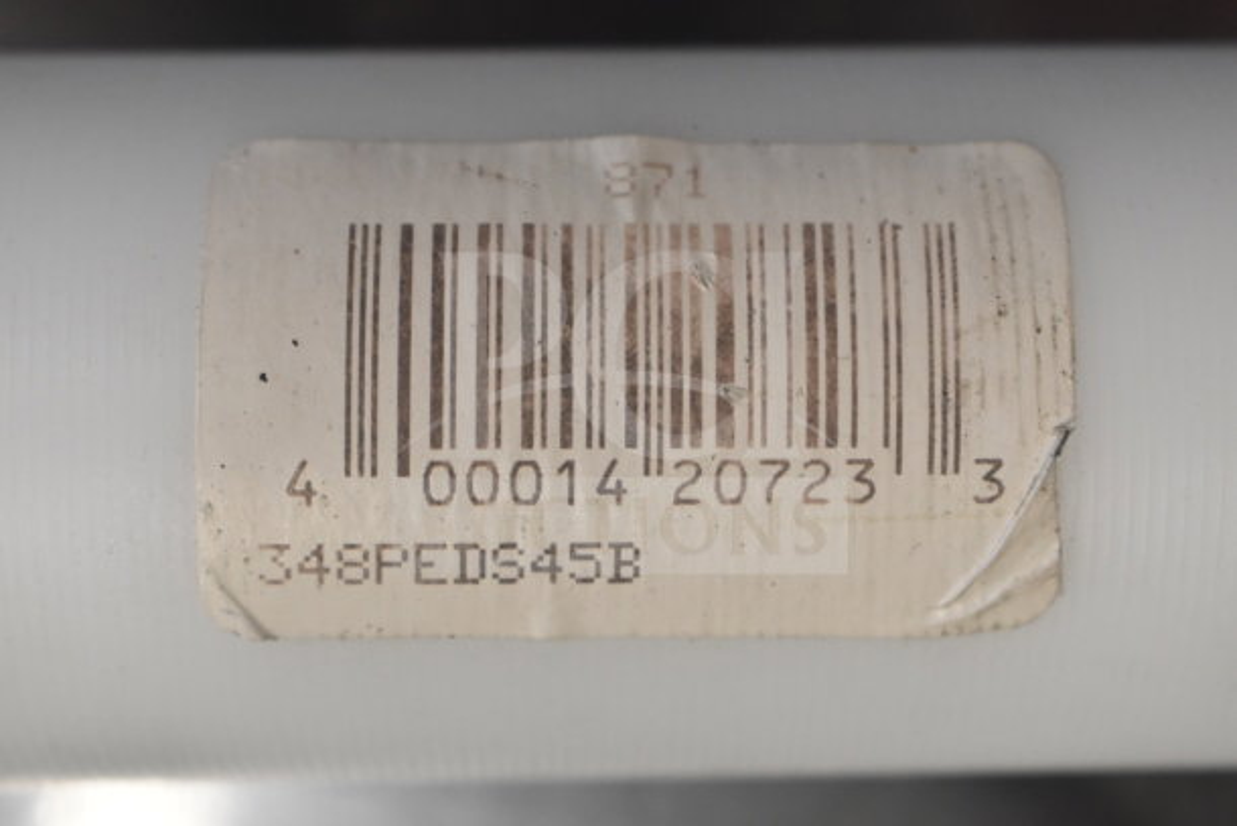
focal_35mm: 72
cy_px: 413
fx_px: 2474
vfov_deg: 18.9
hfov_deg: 28.1
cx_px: 618
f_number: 5.3
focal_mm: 48
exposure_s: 1/80
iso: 2000
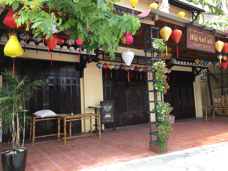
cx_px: 114
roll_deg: +2.3
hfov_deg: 61.7
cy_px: 86
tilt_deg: +5.5
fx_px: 191
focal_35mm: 29
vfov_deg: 48.2
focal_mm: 4.15
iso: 25
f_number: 2.2
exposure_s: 1/202
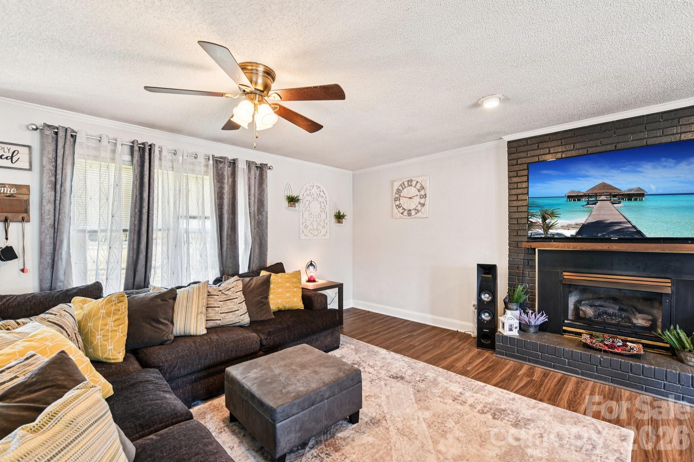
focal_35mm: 15
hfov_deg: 100.4
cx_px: 347
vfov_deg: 77.3
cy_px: 231
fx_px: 289
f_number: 8
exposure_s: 1/5
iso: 200
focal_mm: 15
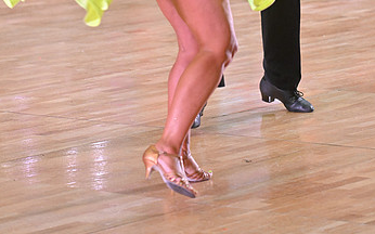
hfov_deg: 9.1
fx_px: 2360
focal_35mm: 231
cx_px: 199
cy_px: -50
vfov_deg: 5.7
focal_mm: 135
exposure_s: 1/400
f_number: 4
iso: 4000
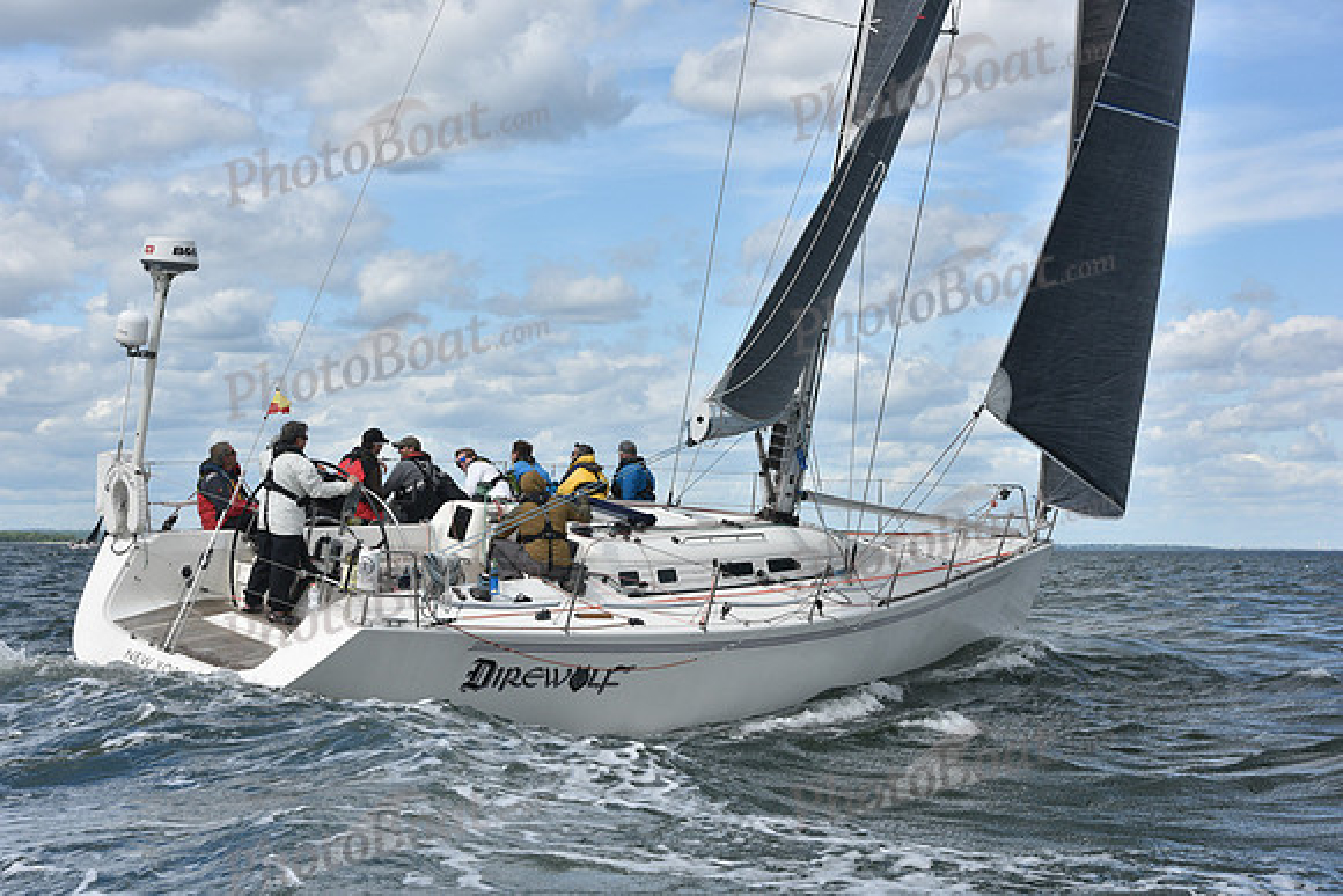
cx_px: 672
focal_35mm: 70
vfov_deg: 19.5
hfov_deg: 28.8
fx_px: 2612
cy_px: 448
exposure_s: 1/1000
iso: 320
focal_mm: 70
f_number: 9
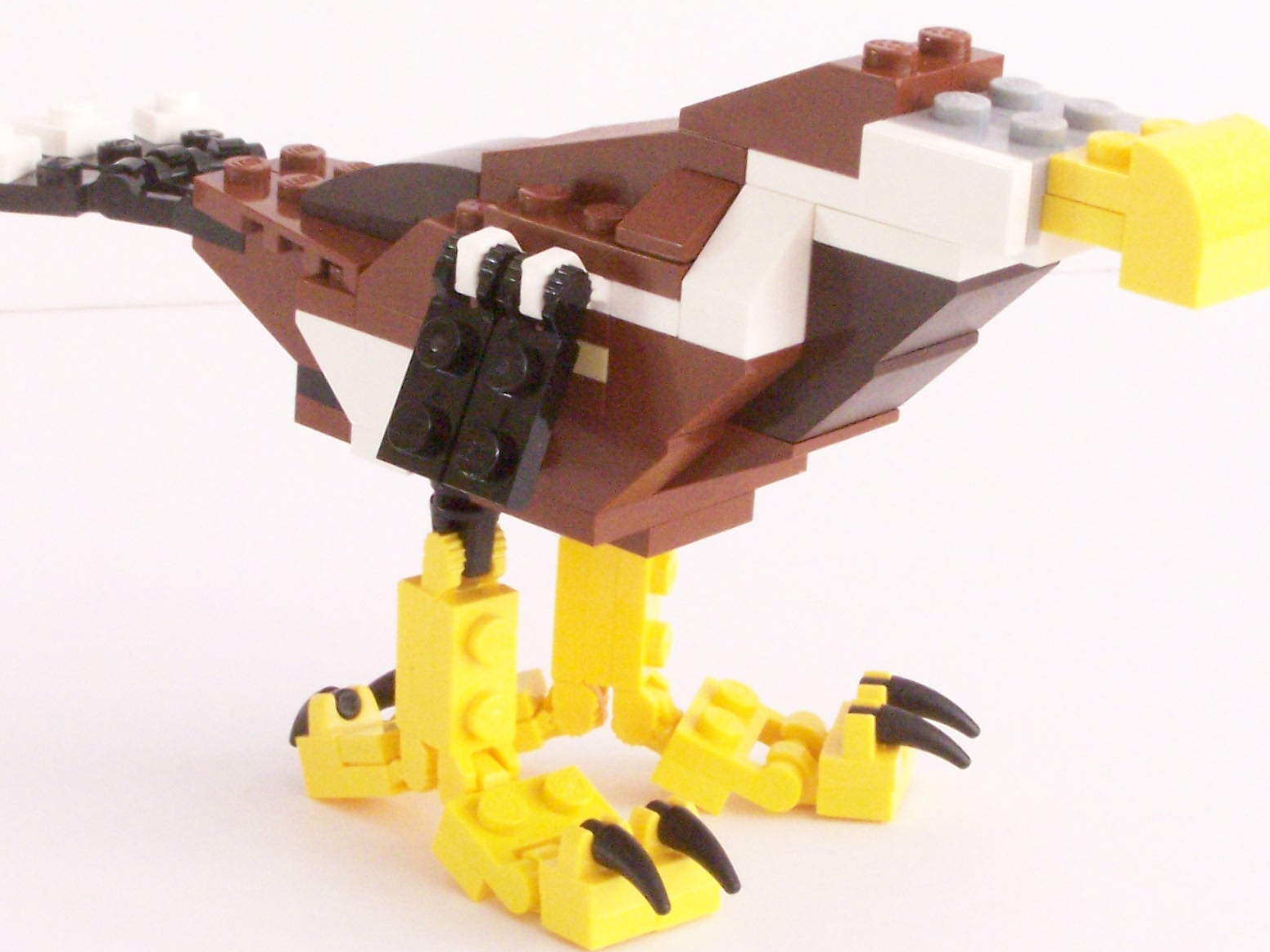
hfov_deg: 20.0
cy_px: 435
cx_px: 635
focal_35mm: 98
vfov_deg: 15.1
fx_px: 3595
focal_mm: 9.8
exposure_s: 1/8
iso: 400
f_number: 8
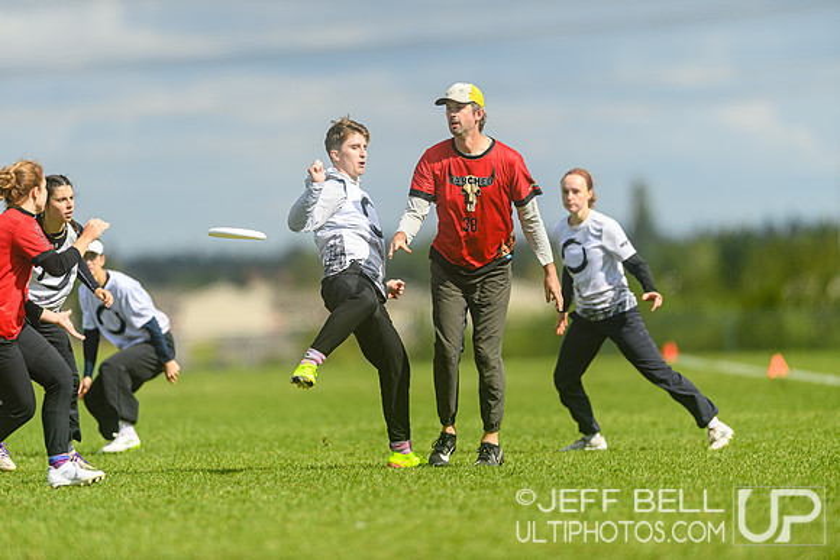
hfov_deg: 5.2
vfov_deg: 3.4
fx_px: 9335
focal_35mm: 400
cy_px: 280
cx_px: 420
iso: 100
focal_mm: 400
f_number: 3.2
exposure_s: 1/1600
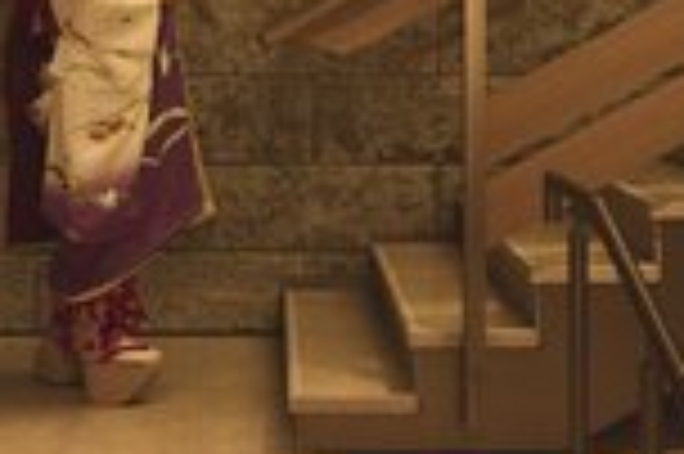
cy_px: -9
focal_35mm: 76
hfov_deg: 26.6
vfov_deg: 17.5
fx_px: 1442
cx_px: 274
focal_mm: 24
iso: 2000
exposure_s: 1/50
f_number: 4.5
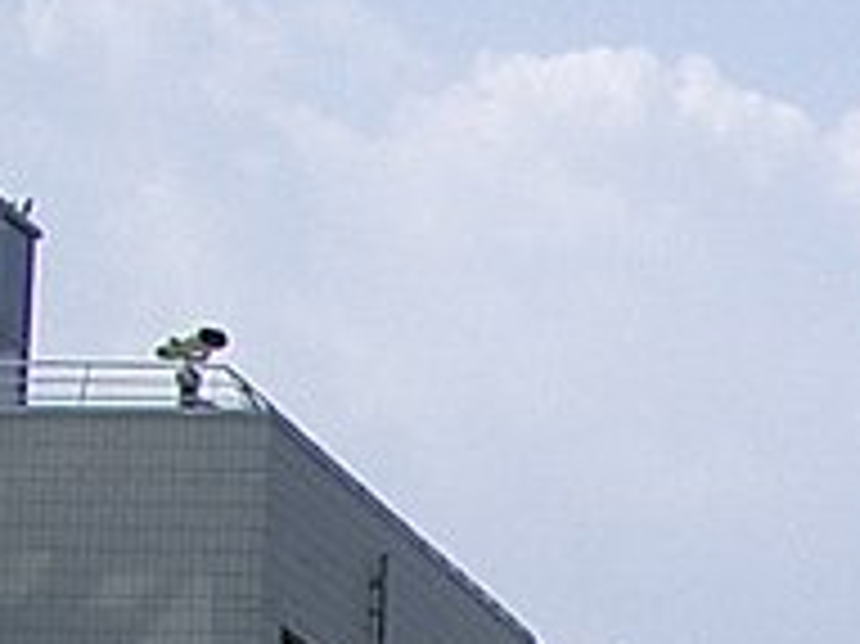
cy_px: 1207
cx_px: 1864
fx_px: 4668
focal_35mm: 188
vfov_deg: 7.6
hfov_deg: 9.6
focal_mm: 5.8
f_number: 4.3
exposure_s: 1/640
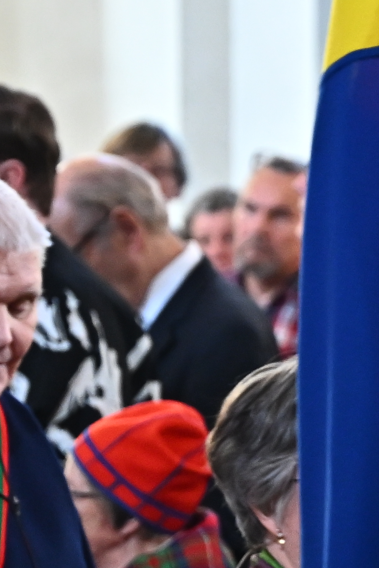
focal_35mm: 425
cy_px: 393
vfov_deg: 4.8
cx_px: 940
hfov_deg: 3.2
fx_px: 6709
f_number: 2.8
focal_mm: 70
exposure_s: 1/100
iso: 800
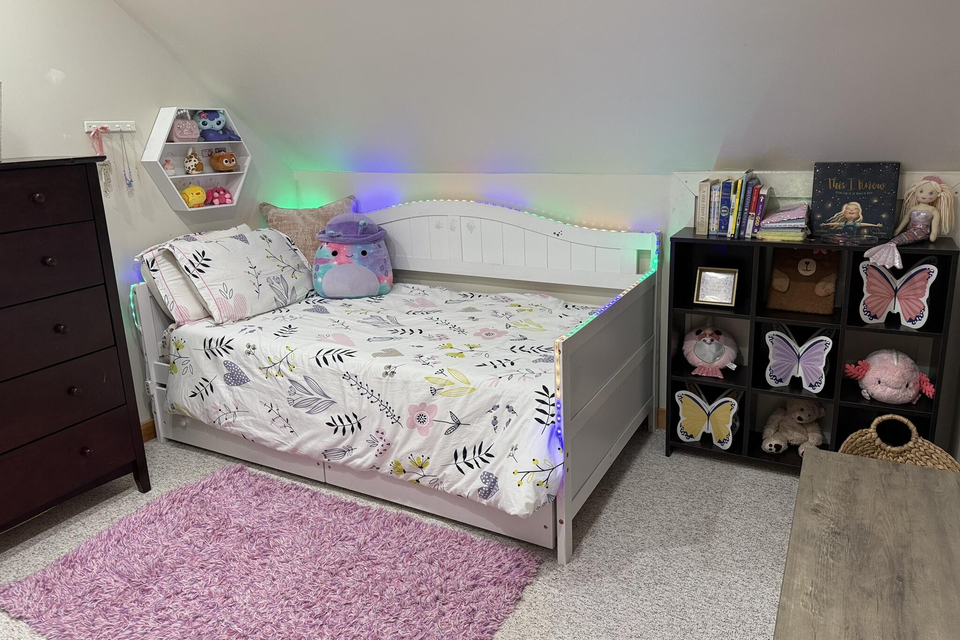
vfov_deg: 51.2
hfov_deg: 71.5
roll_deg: +2.4
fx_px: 667
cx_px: 480
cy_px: 288
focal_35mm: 25
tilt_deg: -13.3
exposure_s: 1/60
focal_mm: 6.76
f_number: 1.78
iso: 160
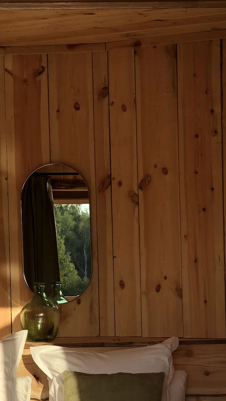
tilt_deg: -2.8
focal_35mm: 111
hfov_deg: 10.9
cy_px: 320
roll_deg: +0.6
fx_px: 1182
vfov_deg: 19.1
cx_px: 39
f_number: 2.4
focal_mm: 6
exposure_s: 1/475
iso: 16
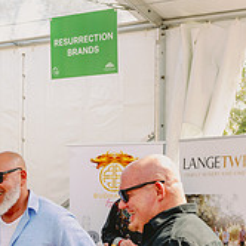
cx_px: -34
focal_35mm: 116
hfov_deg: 14.6
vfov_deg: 14.6
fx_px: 933
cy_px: 279
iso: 800
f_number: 5.6
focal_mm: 39
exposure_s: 1/400
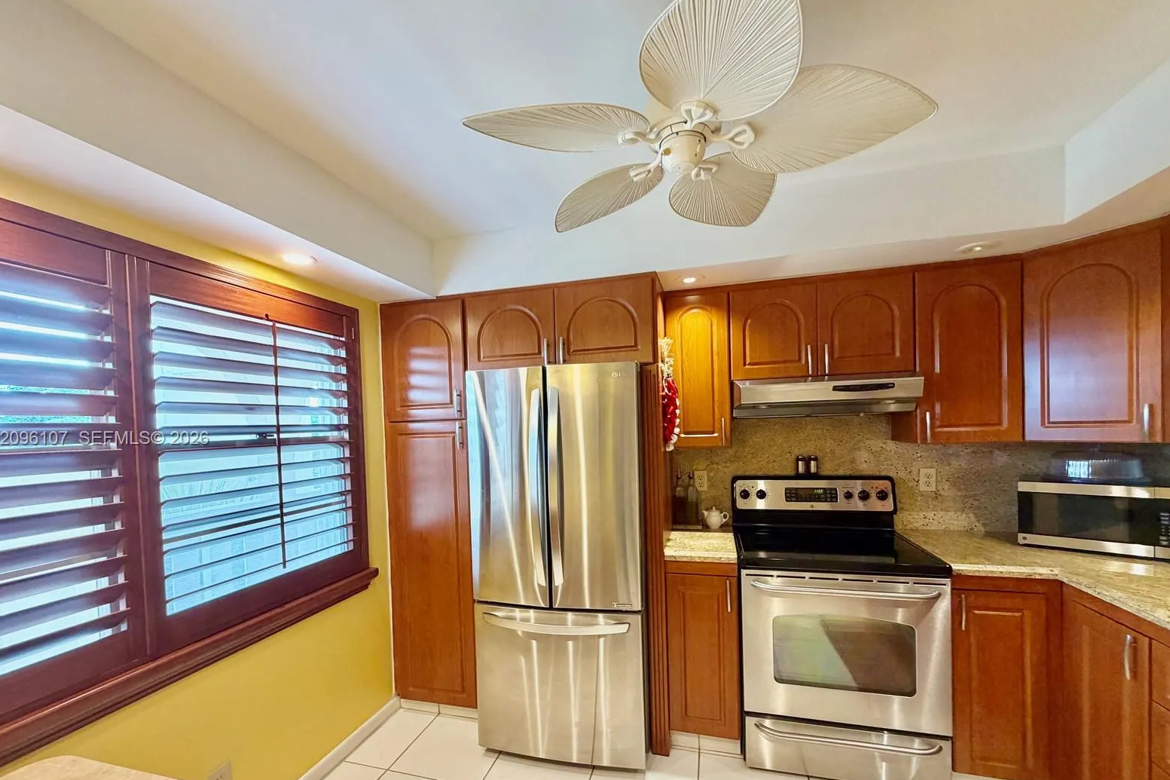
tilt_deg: -1.5
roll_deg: +2.1
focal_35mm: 15
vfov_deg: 77.0
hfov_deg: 100.4
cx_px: 577
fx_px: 487
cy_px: 439
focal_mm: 2.22
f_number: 2.2
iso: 160
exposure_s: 1/60
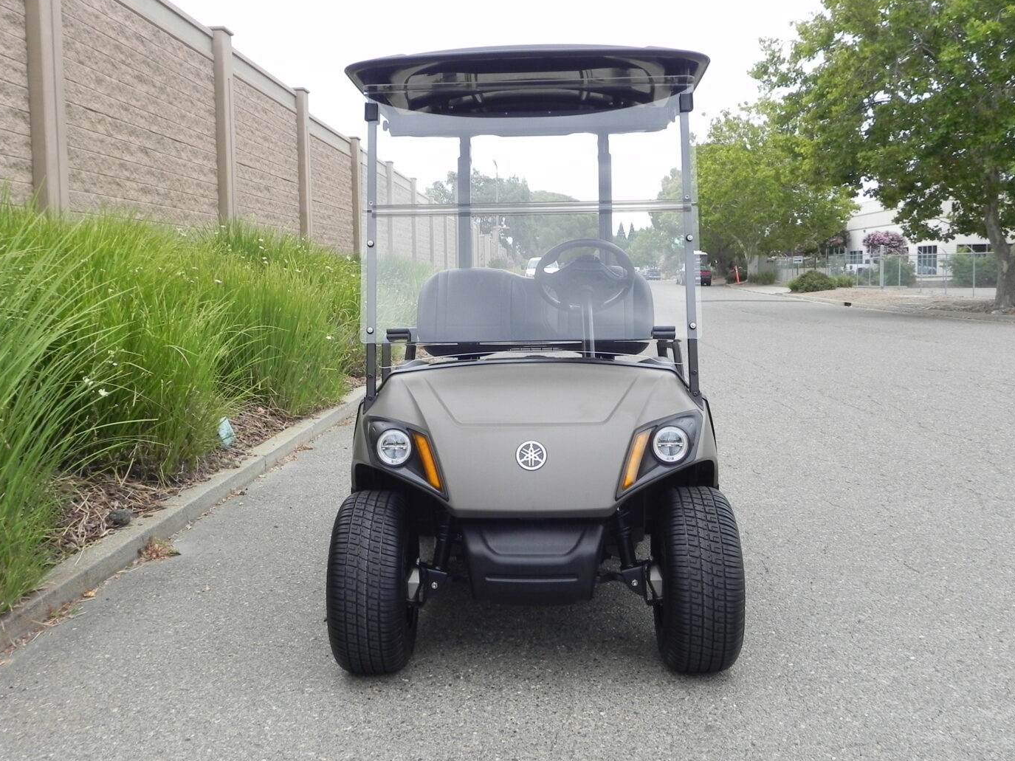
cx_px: 509
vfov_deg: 39.6
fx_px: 1055
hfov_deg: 51.4
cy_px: 404
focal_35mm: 36
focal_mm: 5.9
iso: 160
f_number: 5.6
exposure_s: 1/253
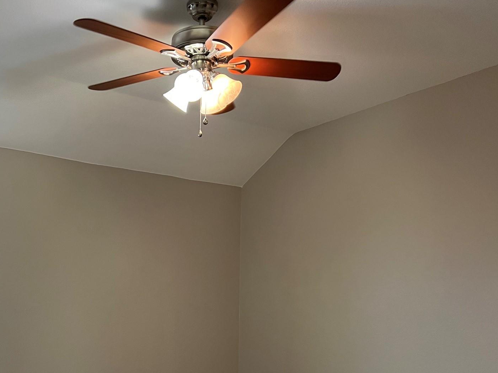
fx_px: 547
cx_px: 179
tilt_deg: +2.7
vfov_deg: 37.0
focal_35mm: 38
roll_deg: -1.2
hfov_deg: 48.4
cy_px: 270
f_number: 1.5
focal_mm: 5.7
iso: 80
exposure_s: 1/60
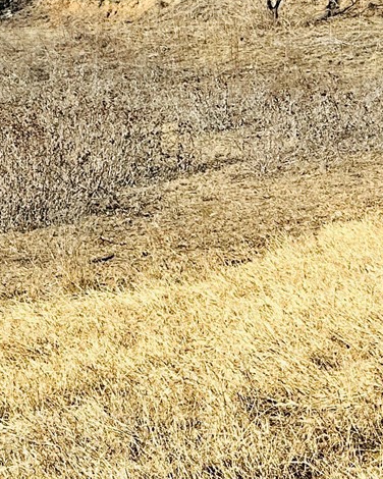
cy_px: 91
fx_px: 1445
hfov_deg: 12.2
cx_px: -522
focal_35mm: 102
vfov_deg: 18.6
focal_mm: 6.86
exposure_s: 1/4762
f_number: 1.78
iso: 80
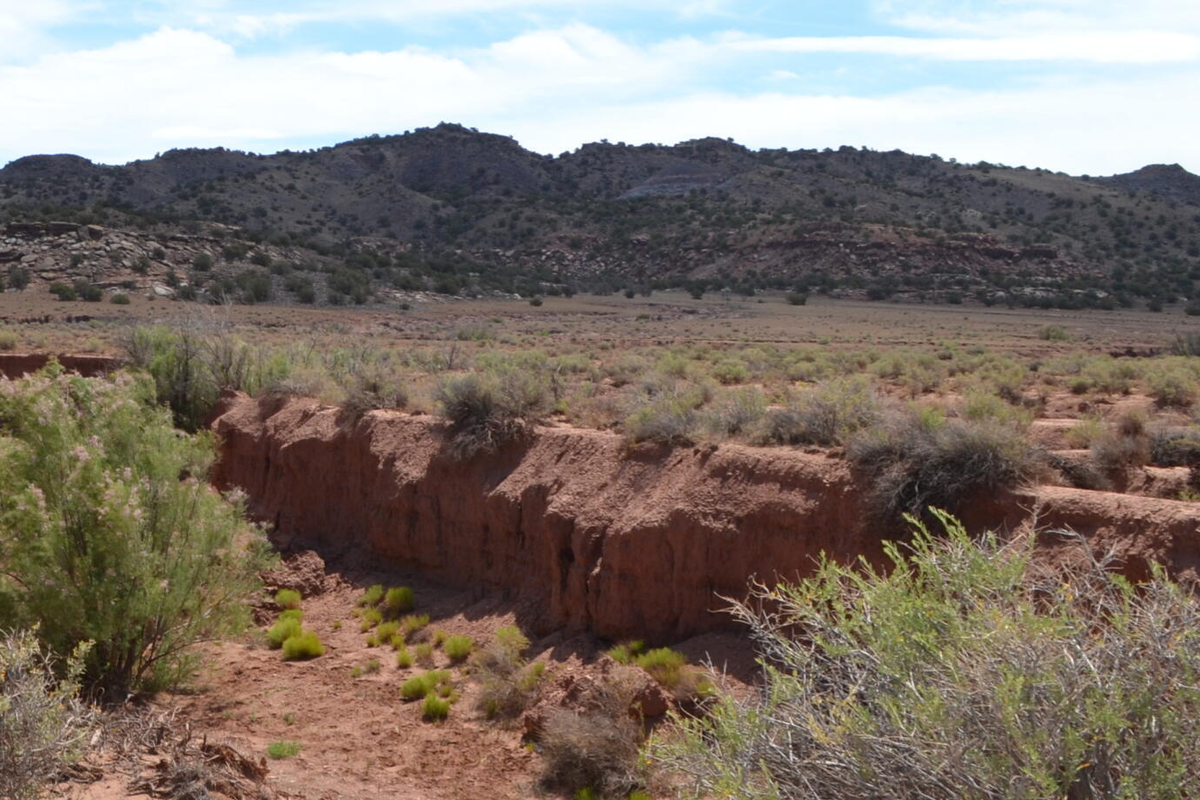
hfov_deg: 32.1
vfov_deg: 22.9
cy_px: 315
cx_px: 93
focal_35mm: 59
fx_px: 1966
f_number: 9
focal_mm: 18
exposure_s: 1/200
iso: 100
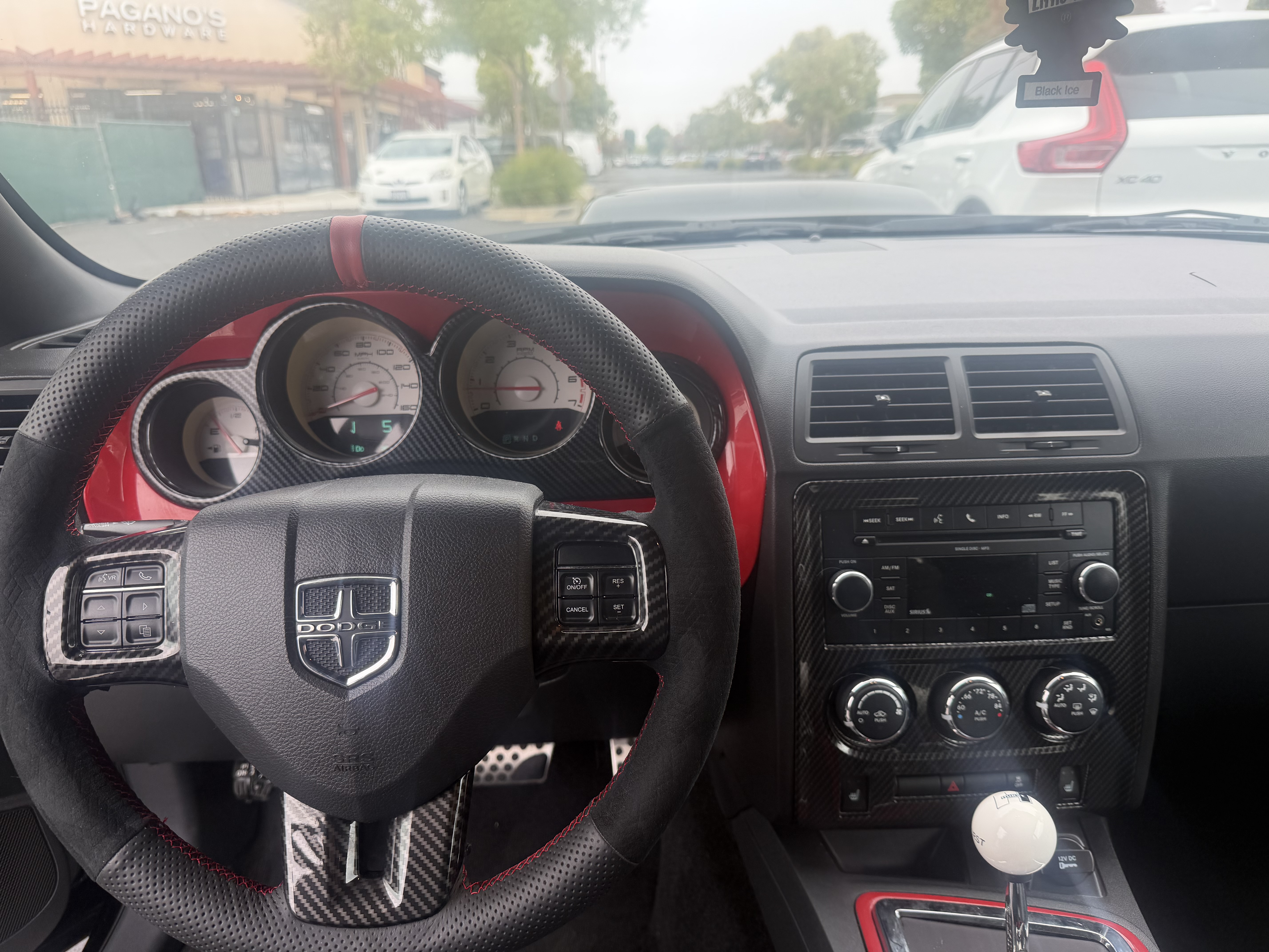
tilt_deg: -19.5
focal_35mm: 24
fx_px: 880
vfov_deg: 56.8
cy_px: 476
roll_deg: +1.5
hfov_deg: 71.6
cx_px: 634
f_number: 1.78
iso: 80
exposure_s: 1/372
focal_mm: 6.76
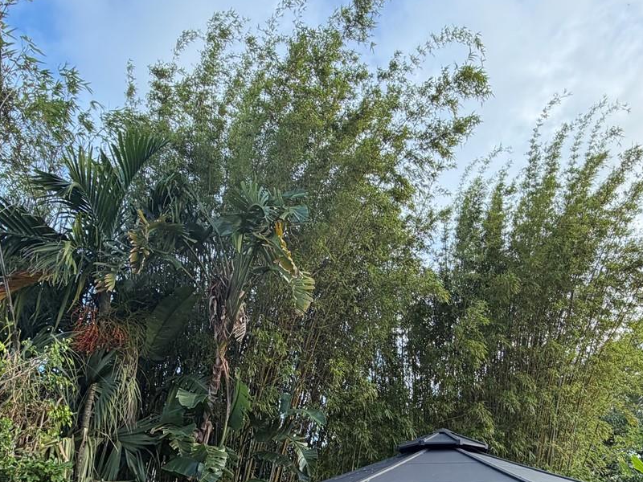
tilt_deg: +15.6
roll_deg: -1.8
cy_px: 409
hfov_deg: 63.1
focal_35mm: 28
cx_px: 368
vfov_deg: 46.2
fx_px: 520
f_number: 2.2
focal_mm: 2.22
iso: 64
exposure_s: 1/121
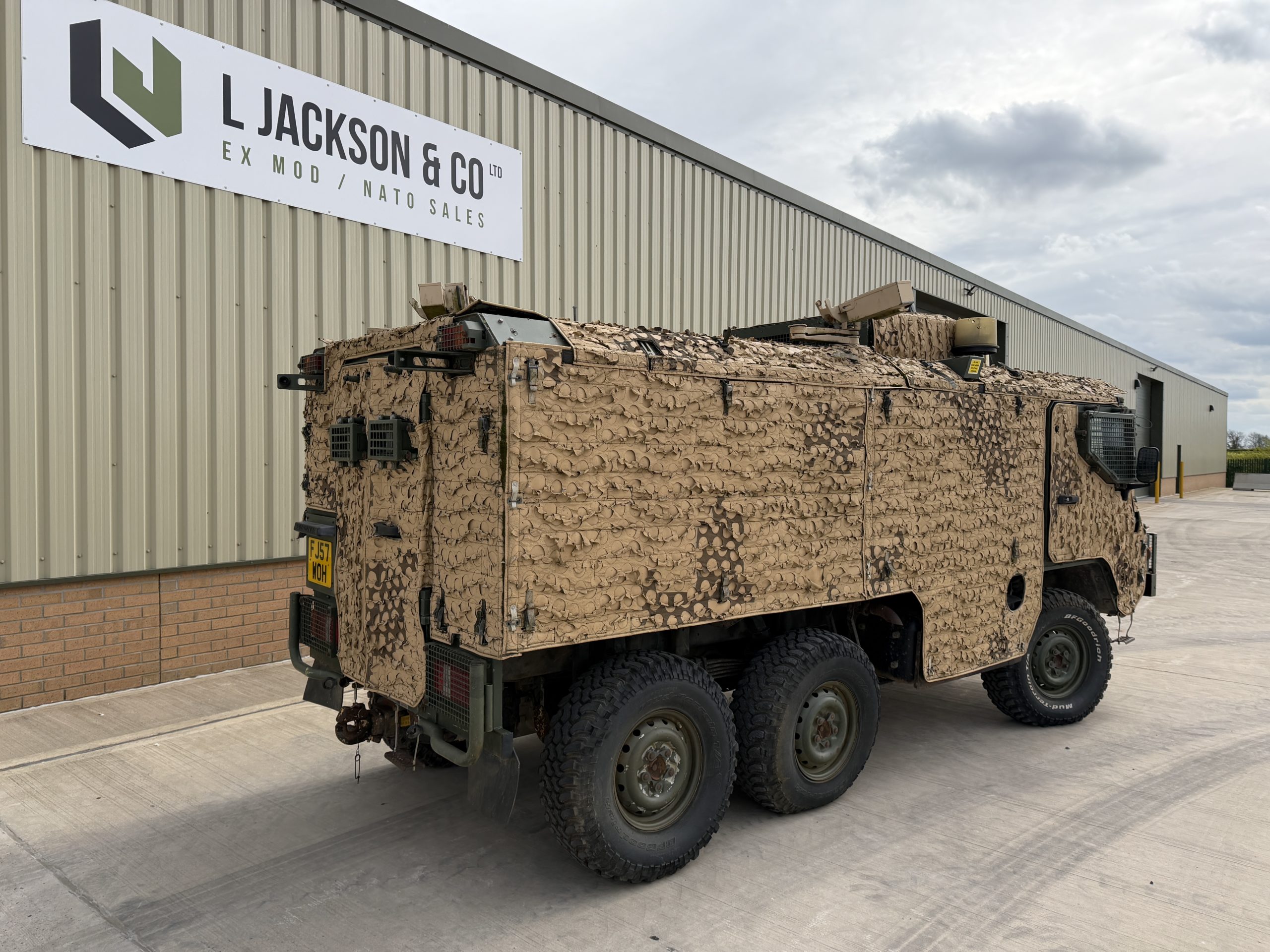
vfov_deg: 56.8
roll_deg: +0.6
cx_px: 635
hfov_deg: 71.6
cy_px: 476
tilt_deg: -0.6
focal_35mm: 24
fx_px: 881
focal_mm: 6.76
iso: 100
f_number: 1.78
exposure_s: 1/5714
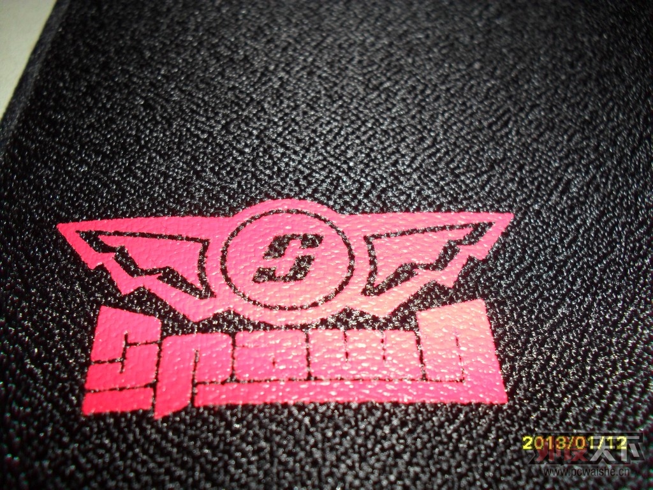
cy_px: 245
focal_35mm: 35
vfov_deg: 40.7
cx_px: 326
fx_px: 660
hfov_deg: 52.6
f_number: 3.2
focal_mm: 6.3
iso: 200
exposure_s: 1/45
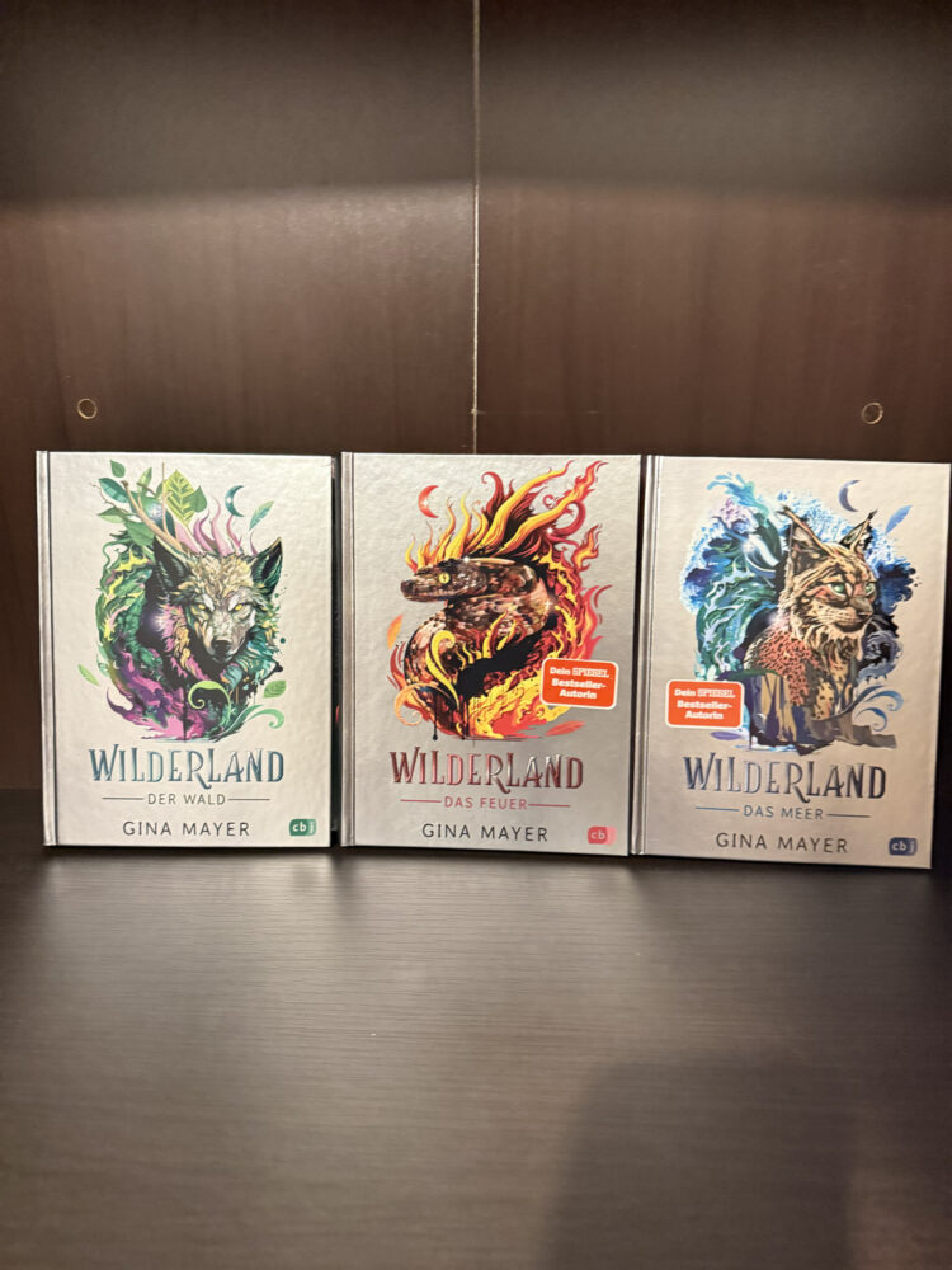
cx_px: 476
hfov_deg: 56.8
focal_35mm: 24
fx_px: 880
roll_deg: +0.4
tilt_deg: -15.4
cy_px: 635
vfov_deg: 71.6
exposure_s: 1/20
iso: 1600
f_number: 1.78
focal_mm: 6.76
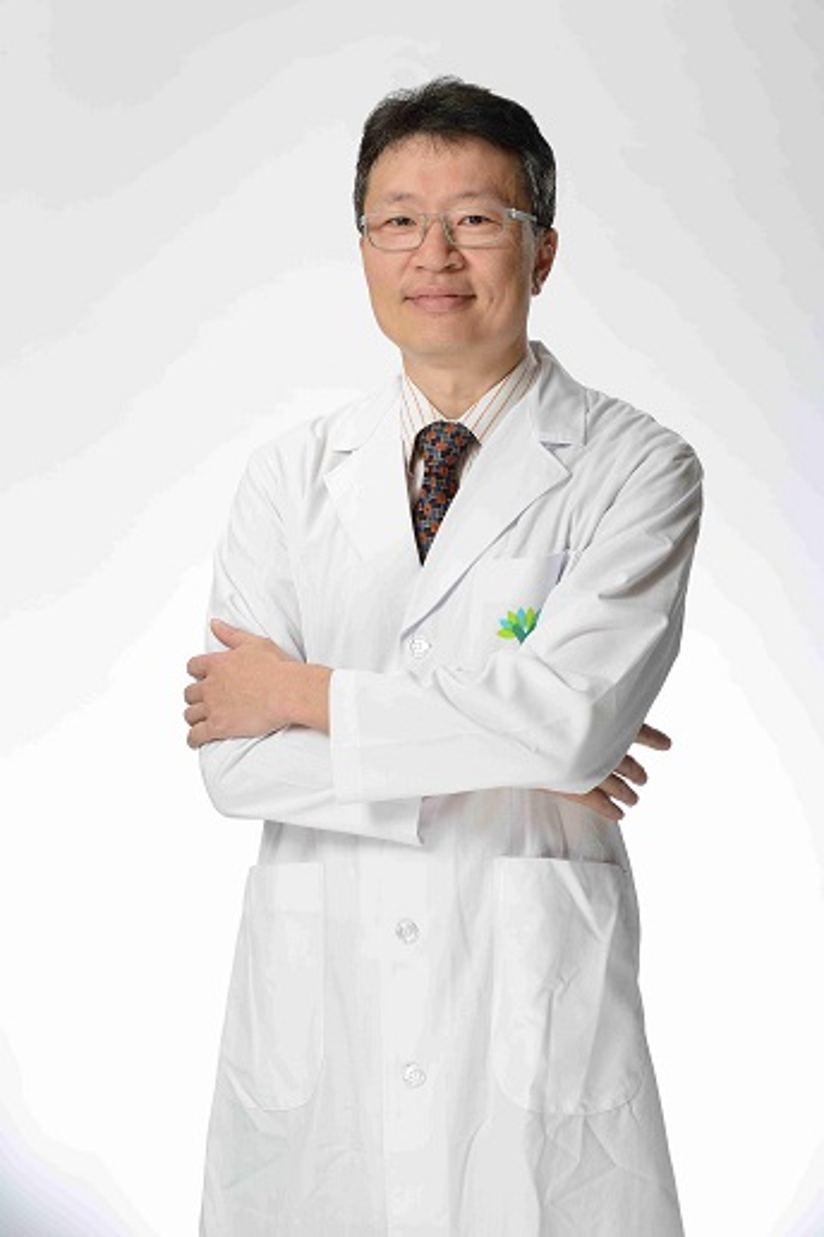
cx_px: 412
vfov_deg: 22.6
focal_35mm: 90
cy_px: 618
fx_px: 3090
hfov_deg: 15.2
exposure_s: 1/100
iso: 125
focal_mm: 90
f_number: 11
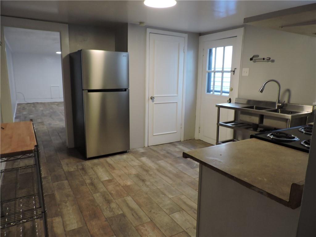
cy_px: 118
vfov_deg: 56.8
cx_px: 158
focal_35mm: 24
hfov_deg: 71.6
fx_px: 219
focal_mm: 4.3
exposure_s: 1/30
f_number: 3
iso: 400
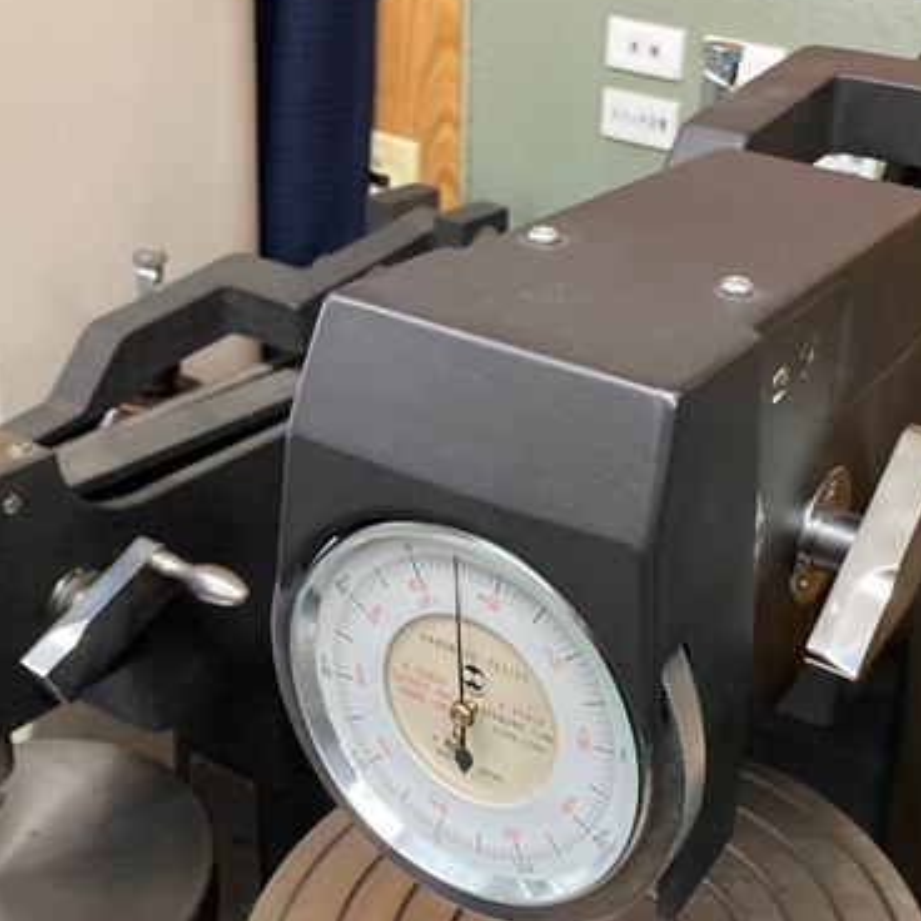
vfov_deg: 39.1
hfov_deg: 38.0
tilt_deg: -25.3
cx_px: 713
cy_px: 403
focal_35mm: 43
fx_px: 1294
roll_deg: -7.6
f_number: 1.8
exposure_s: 1/60
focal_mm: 3.99
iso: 200
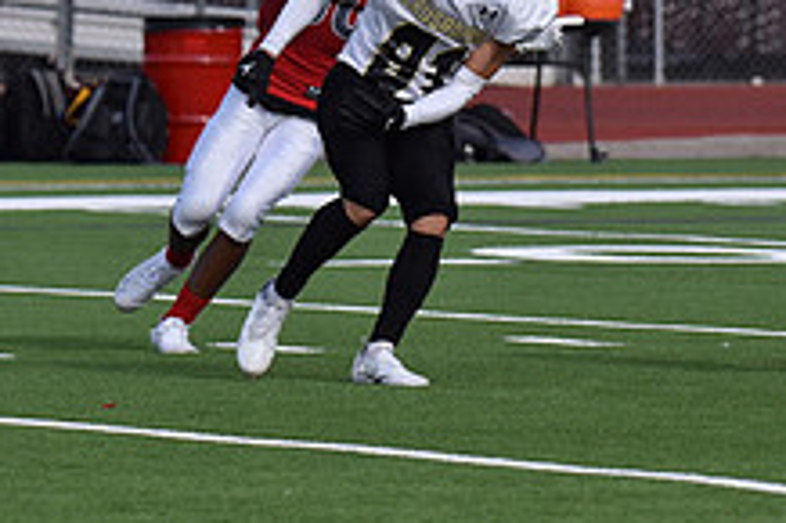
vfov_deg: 2.1
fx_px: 13941
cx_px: 1010
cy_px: -56
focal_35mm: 639
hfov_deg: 3.2
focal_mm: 240
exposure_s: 1/3200
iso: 640
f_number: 5.6
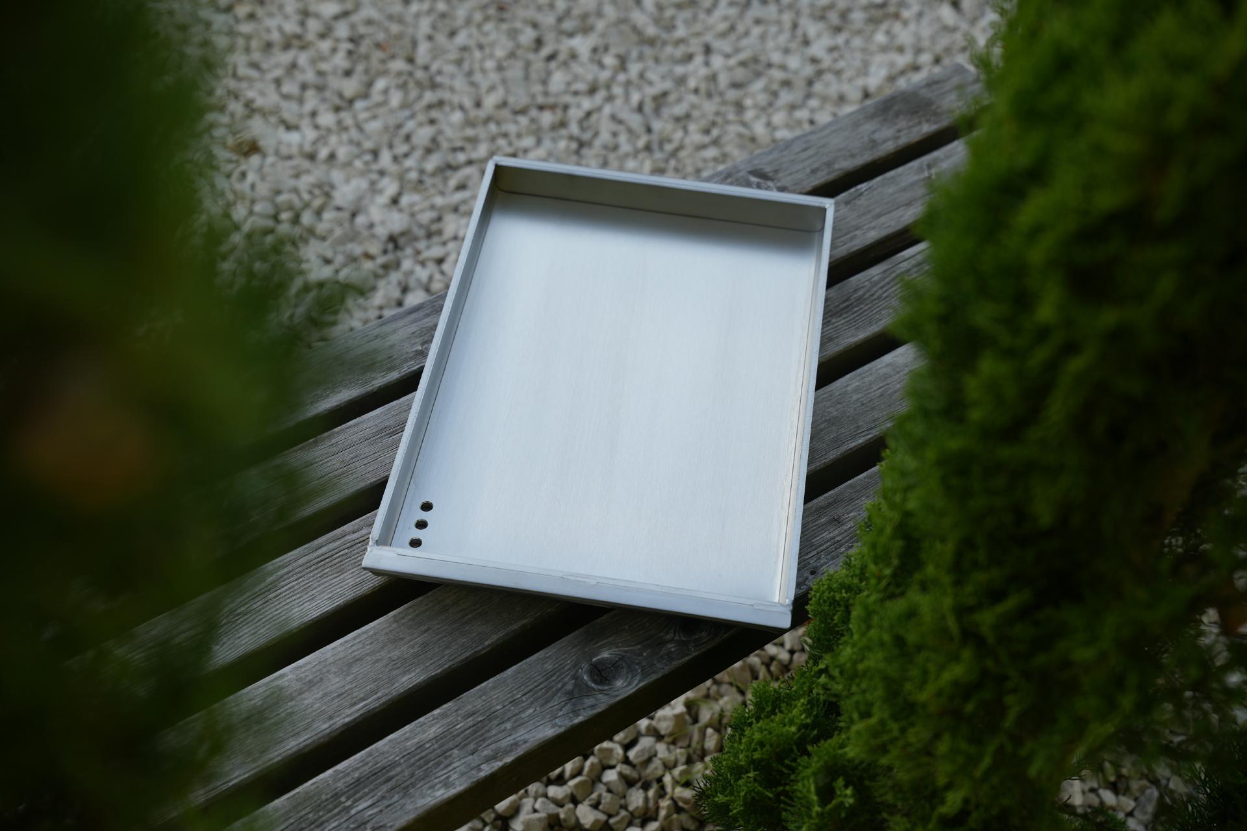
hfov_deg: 38.7
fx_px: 1773
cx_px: 624
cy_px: 416
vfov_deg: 26.4
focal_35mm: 51
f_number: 4
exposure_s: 1/320
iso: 100
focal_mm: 51.2
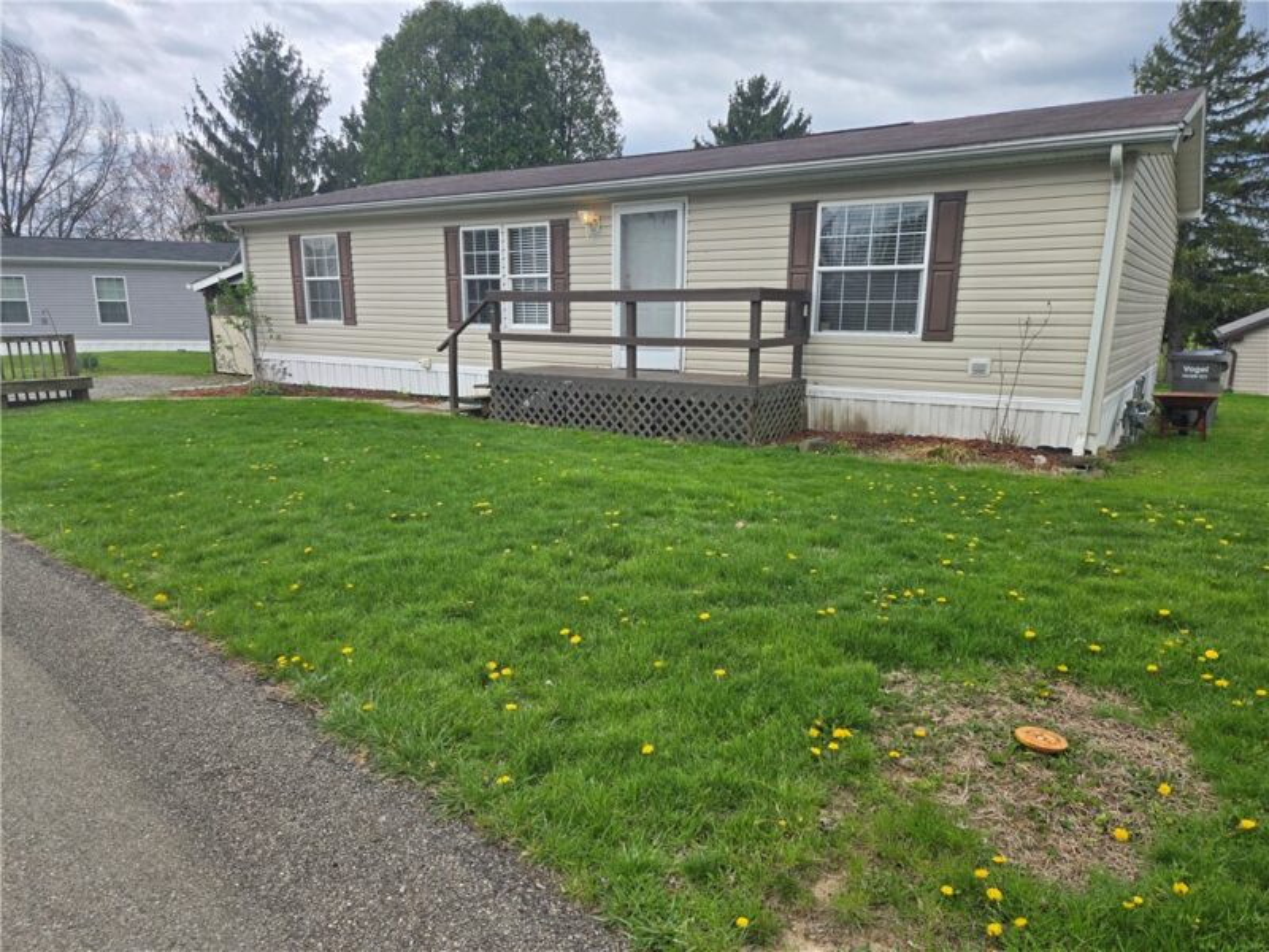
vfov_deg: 58.9
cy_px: 476
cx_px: 634
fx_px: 843
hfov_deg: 73.9
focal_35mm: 23
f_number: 1.8
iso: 25
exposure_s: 1/942
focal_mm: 5.4
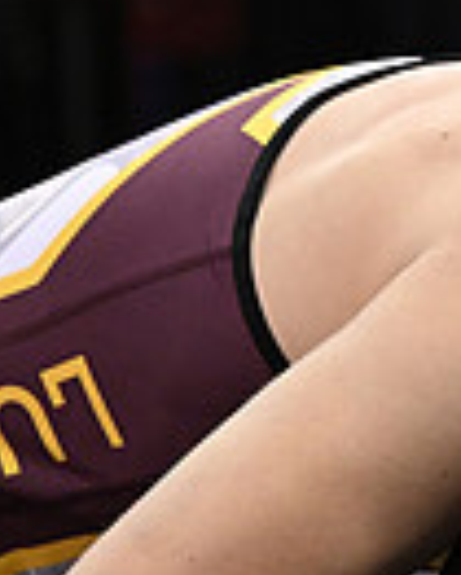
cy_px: 217
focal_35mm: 291
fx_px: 4957
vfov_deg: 6.6
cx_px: 1229
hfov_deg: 5.1
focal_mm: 70
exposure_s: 1/1000
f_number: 3.2
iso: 4000
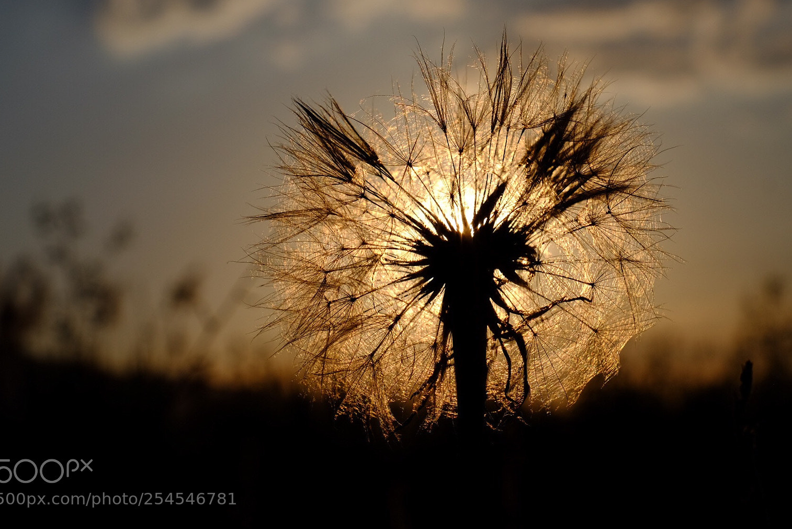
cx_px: 381
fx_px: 2046
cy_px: 261
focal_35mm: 93
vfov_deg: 14.7
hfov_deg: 21.9
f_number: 9
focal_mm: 58.9
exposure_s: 1/4000
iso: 200
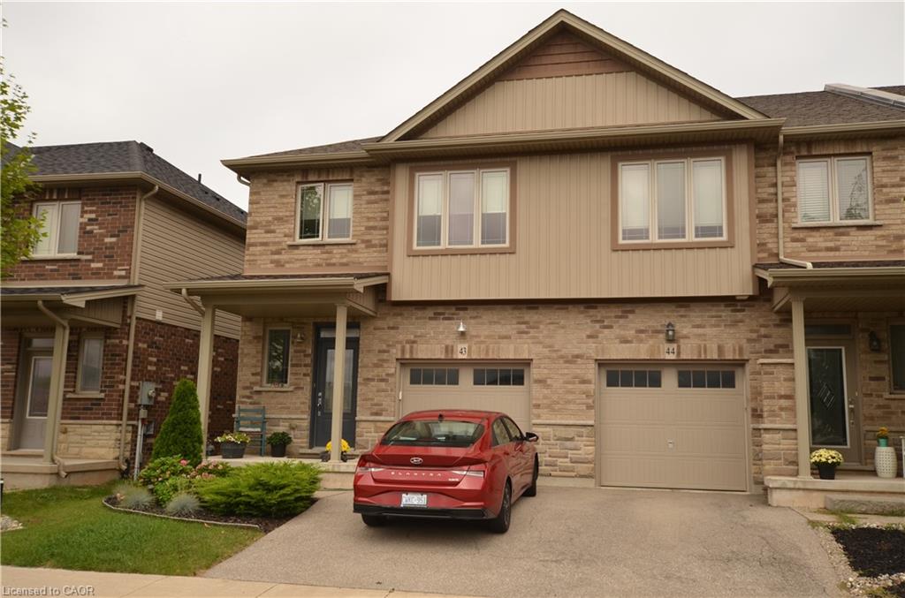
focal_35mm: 33
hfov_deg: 57.3
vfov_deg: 39.8
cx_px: 452
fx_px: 827
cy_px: 299
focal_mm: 22
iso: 250
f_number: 9
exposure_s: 1/320
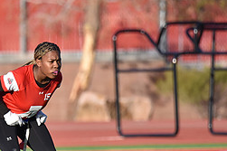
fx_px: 7284
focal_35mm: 1156
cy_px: 94
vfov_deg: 1.2
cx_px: 23
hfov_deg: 1.8
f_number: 6.3
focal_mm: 500
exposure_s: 1/4000
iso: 1100
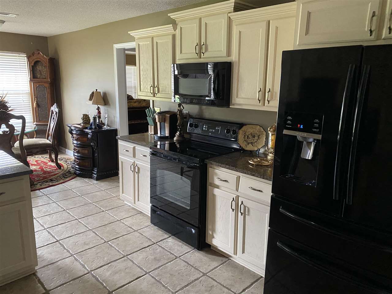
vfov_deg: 53.1
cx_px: 196
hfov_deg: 67.3
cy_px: 147
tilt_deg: -13.5
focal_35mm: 26
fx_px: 294
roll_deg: -0.8
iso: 500
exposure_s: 1/40
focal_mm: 4.25
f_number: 1.8
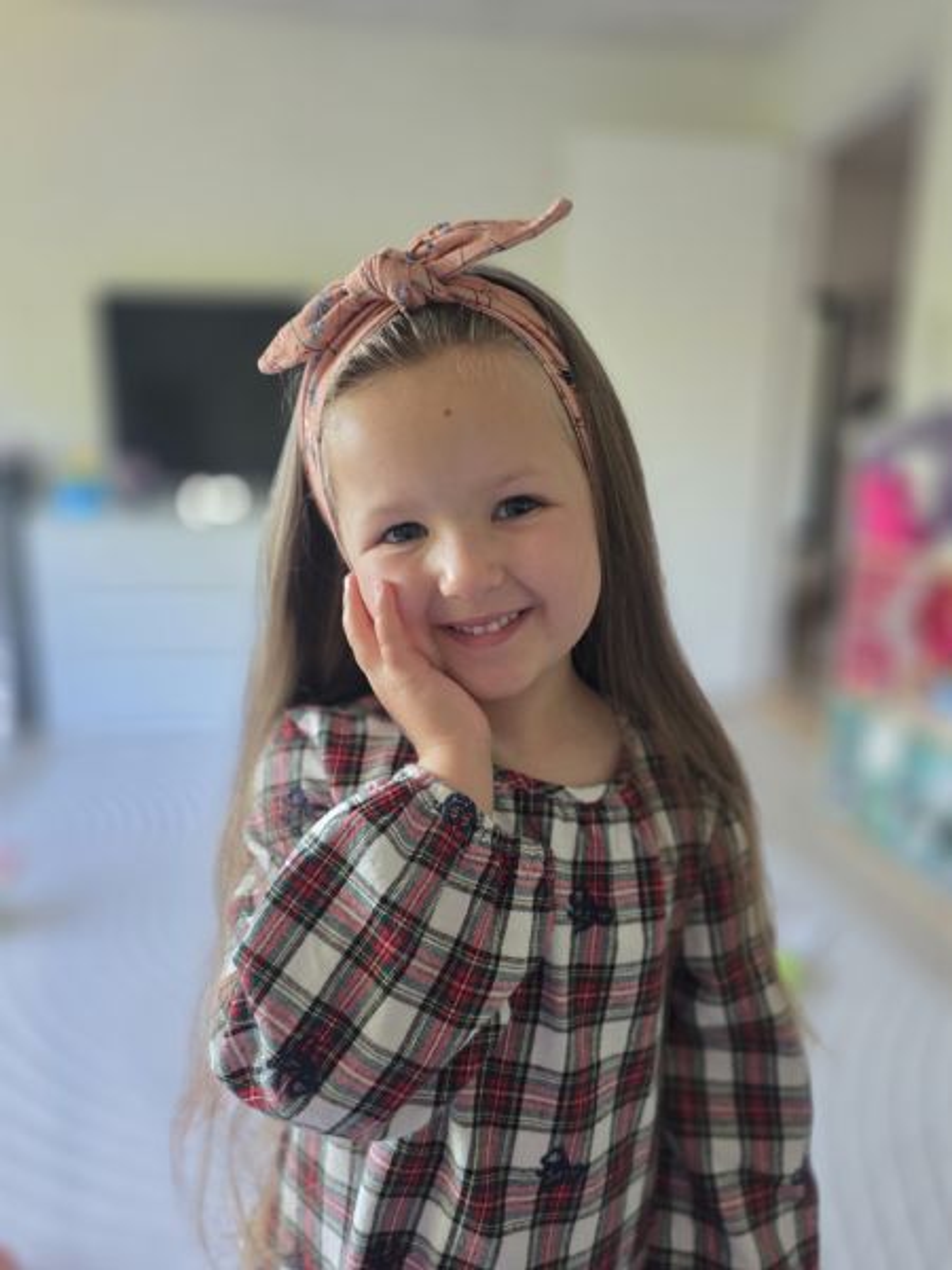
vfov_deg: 73.9
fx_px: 843
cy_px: 635
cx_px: 476
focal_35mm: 23
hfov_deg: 58.9
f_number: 1.7
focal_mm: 6.3
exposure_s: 1/100
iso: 500
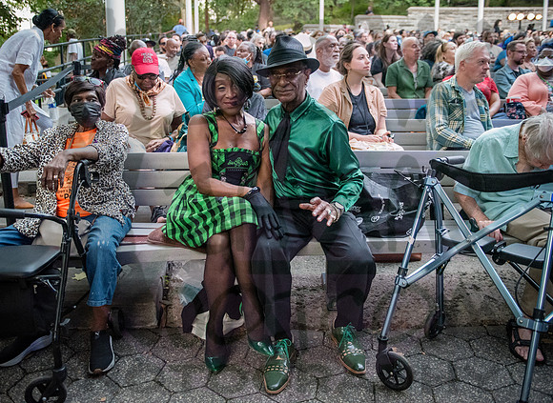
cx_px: 268
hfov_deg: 65.0
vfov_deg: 49.8
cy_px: 186
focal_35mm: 27
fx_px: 434
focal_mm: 24
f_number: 2.8
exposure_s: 1/200
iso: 10000
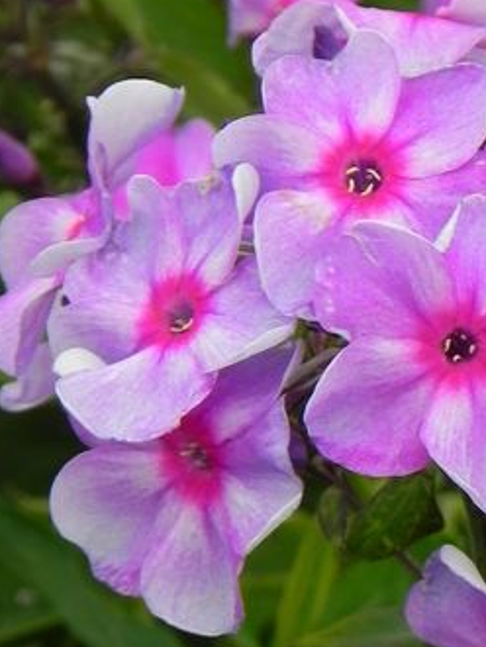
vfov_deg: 2.4
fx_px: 15256
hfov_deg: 1.8
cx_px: 417
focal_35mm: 816
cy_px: 237
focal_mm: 59.9
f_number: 5.6
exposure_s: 1/200
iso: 160
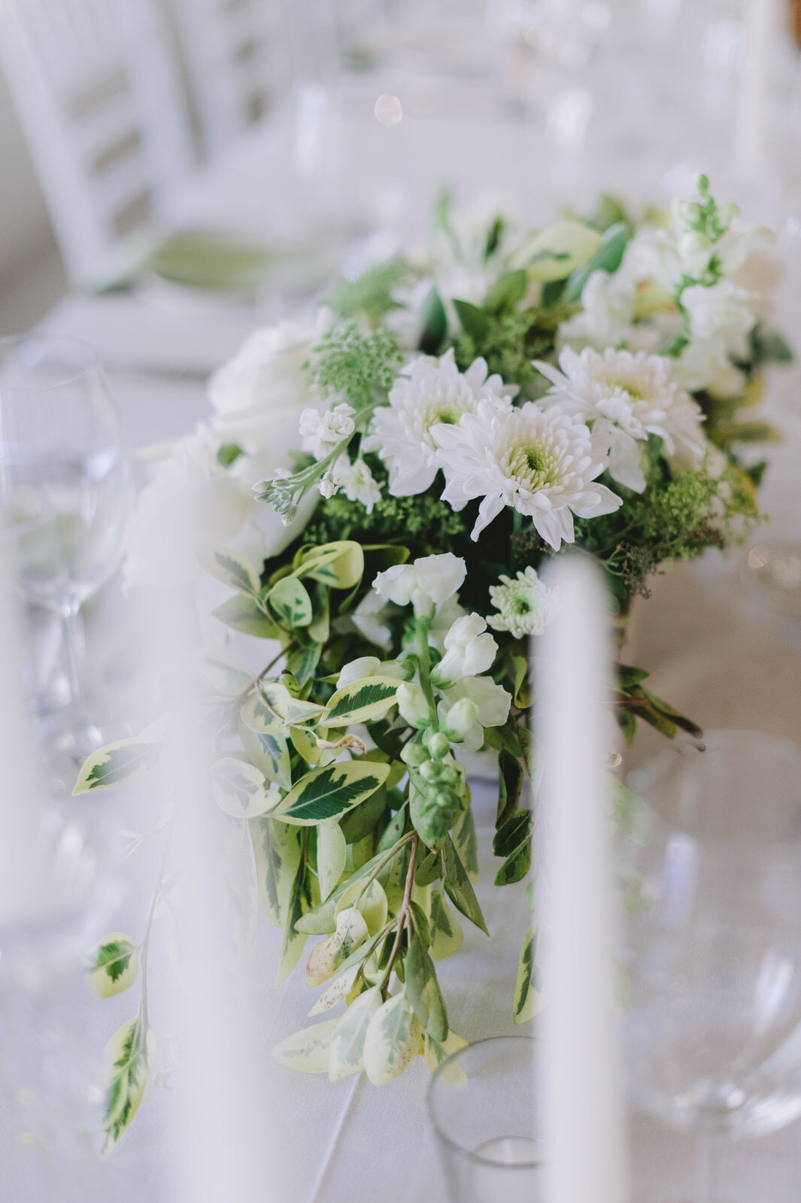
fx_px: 1670
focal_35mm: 50
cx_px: 400
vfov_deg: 39.6
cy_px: 602
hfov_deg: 27.0
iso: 640
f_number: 2
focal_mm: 50
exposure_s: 1/160
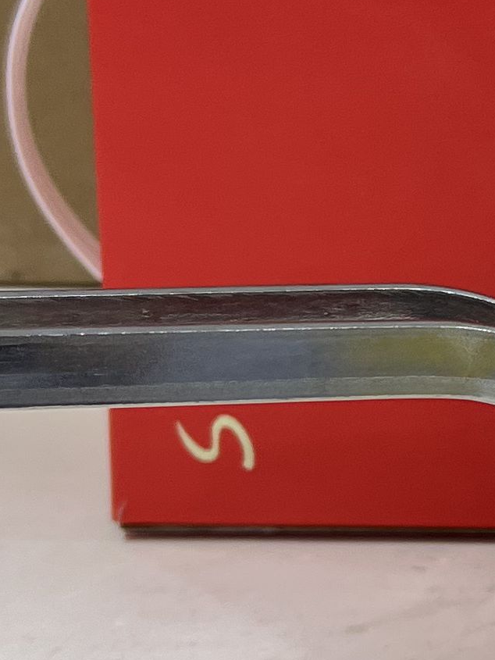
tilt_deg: -14.0
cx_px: 767
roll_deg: +0.2
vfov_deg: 15.9
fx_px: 2364
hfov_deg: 11.4
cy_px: 301
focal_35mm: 124
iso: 80
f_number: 1.5
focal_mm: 5.7
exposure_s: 1/100
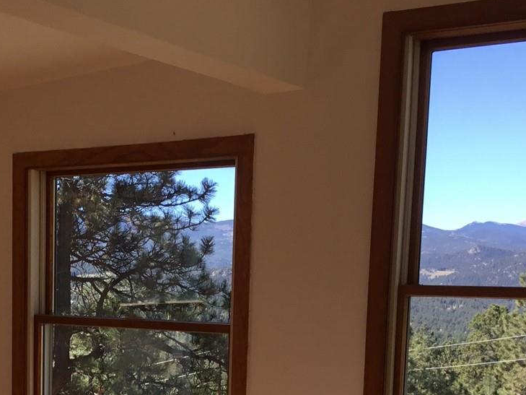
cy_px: 384
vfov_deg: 21.0
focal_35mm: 68
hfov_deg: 28.0
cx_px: 106
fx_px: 1033
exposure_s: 1/272
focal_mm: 3.3
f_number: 2.4
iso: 25
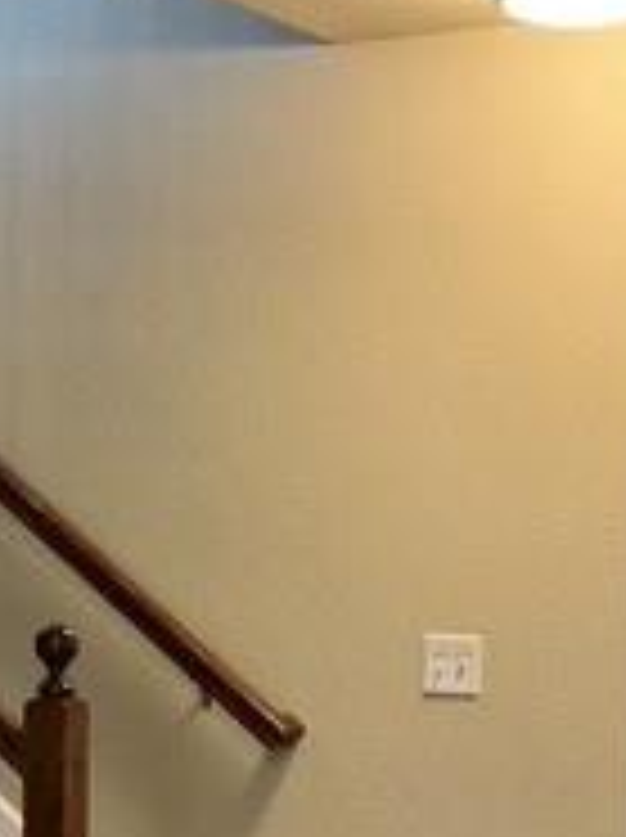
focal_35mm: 100
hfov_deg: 14.6
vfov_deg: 19.4
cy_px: 724
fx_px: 2417
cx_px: 27
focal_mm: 3
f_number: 1.8
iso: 160
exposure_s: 1/60
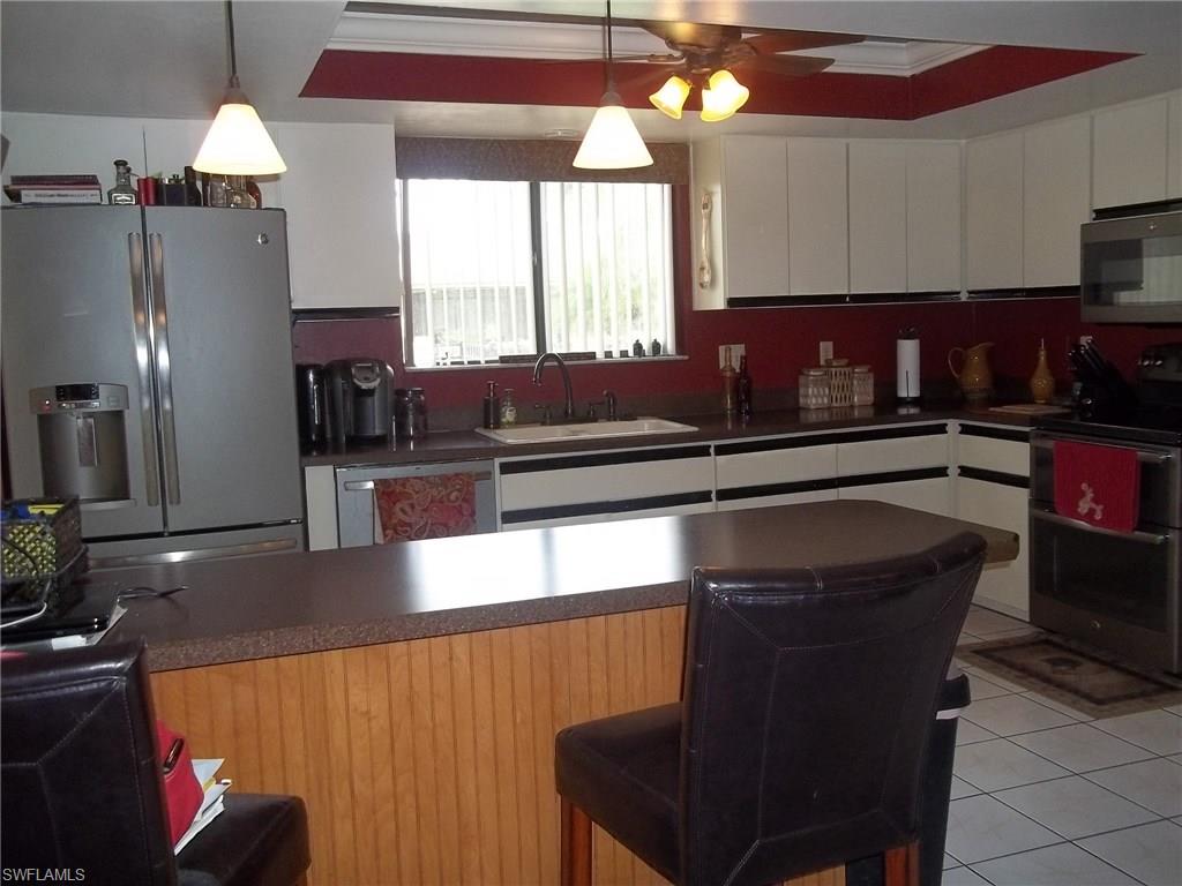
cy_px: 443
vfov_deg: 44.2
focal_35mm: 32
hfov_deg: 56.8
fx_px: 1093
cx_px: 591
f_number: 2.9
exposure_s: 1/80
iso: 160
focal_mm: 5.7
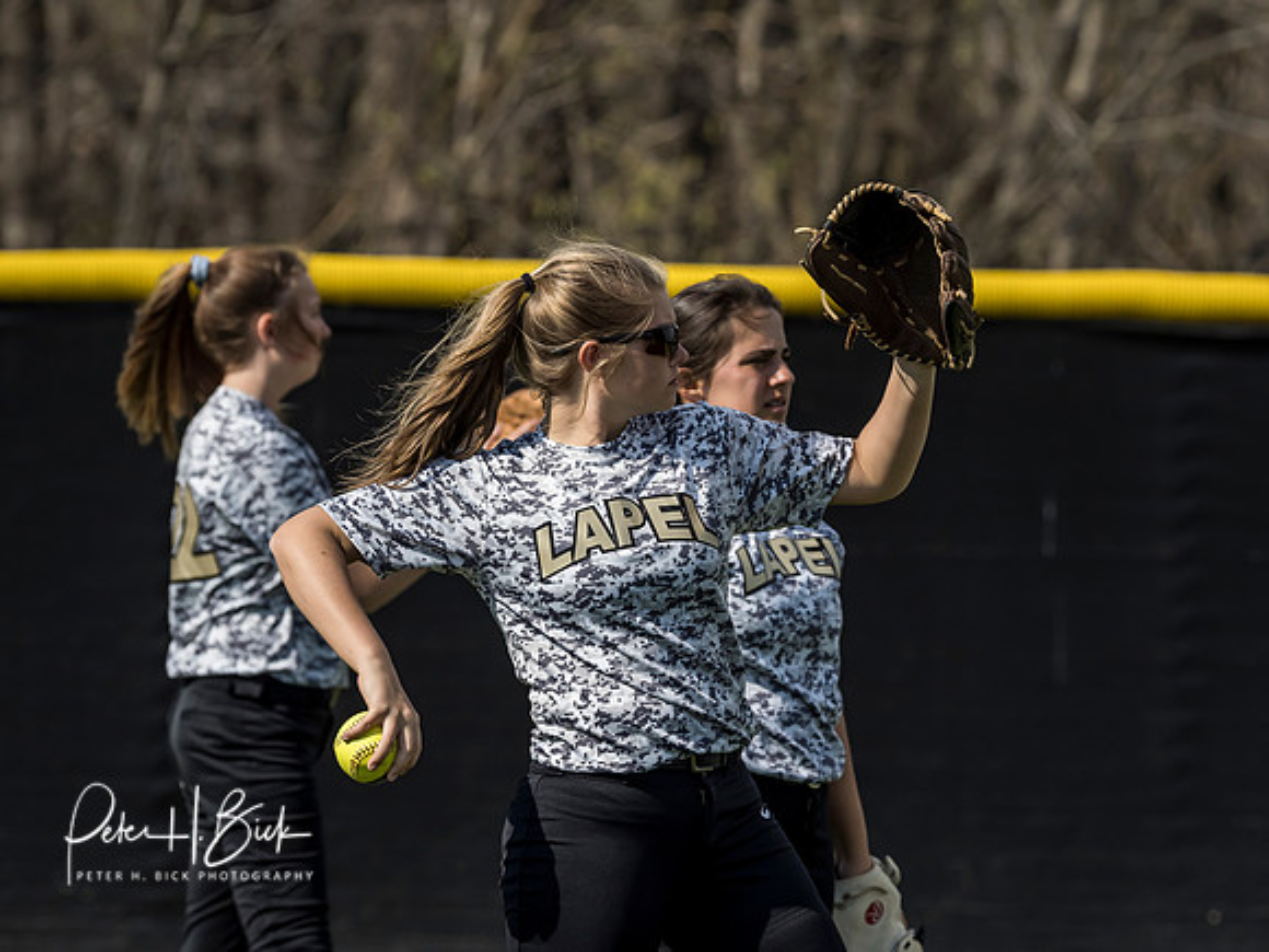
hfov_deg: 3.3
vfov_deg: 2.5
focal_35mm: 601
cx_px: 634
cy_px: 476
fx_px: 22032
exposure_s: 1/2000
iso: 400
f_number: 6.3
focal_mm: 300
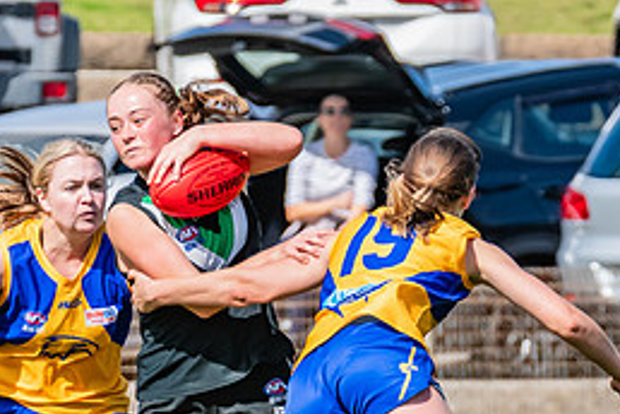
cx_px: 345
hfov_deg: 1.8
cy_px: 502
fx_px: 19373
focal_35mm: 1125
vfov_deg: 1.2
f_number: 9
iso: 800
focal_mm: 310
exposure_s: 1/1600
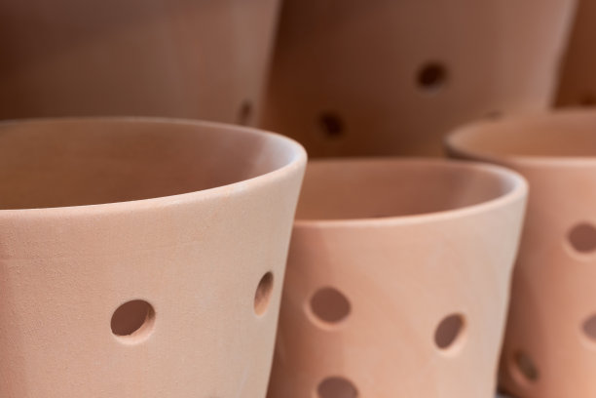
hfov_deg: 17.1
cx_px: 298
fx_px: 1987
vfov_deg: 11.4
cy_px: 199
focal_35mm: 120
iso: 250
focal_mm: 80
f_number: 11
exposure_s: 8
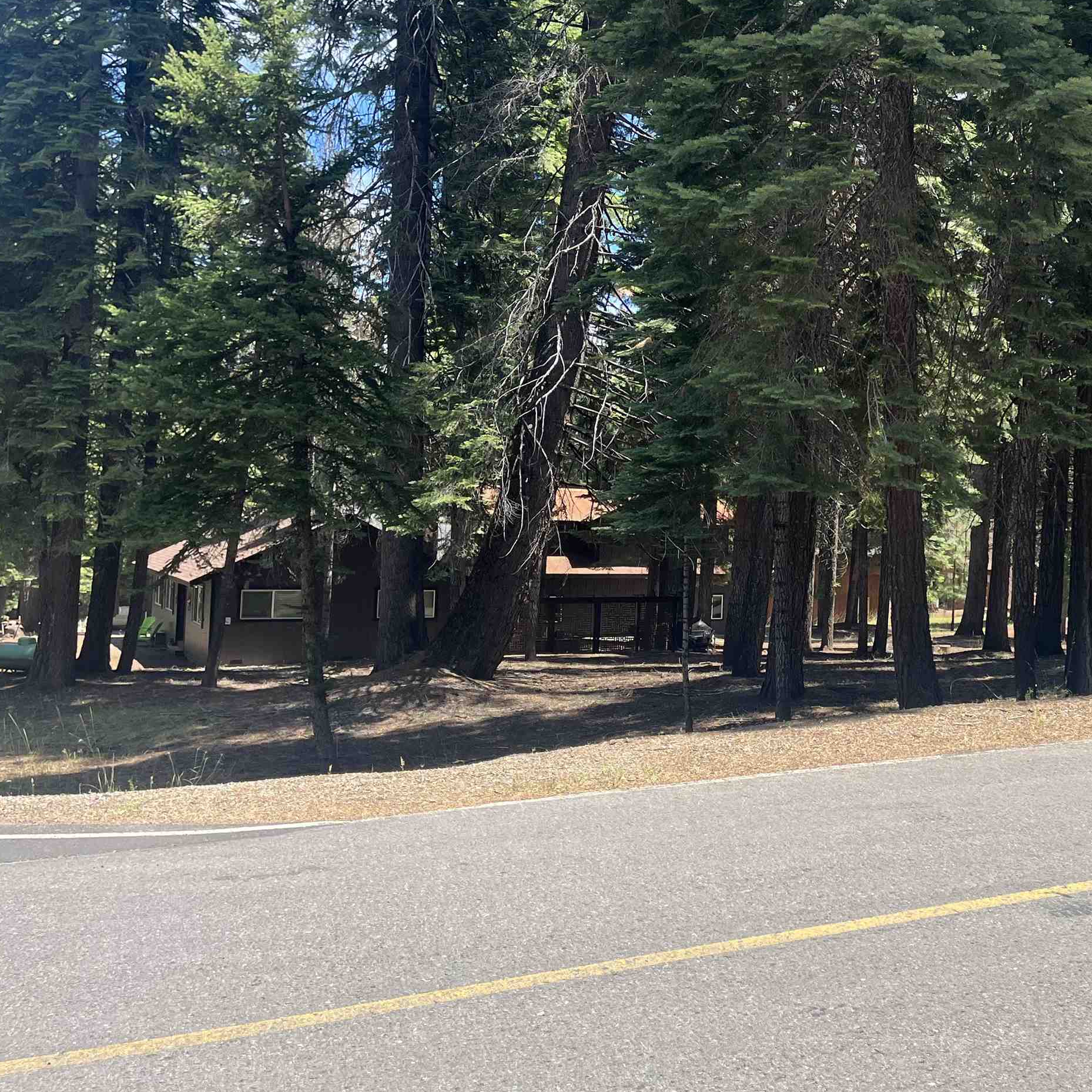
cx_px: 889
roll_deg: -1.7
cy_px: 491
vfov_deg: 43.8
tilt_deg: +1.7
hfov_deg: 41.8
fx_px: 1356
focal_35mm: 38
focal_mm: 5.1
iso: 50
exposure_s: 1/1140
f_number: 1.6
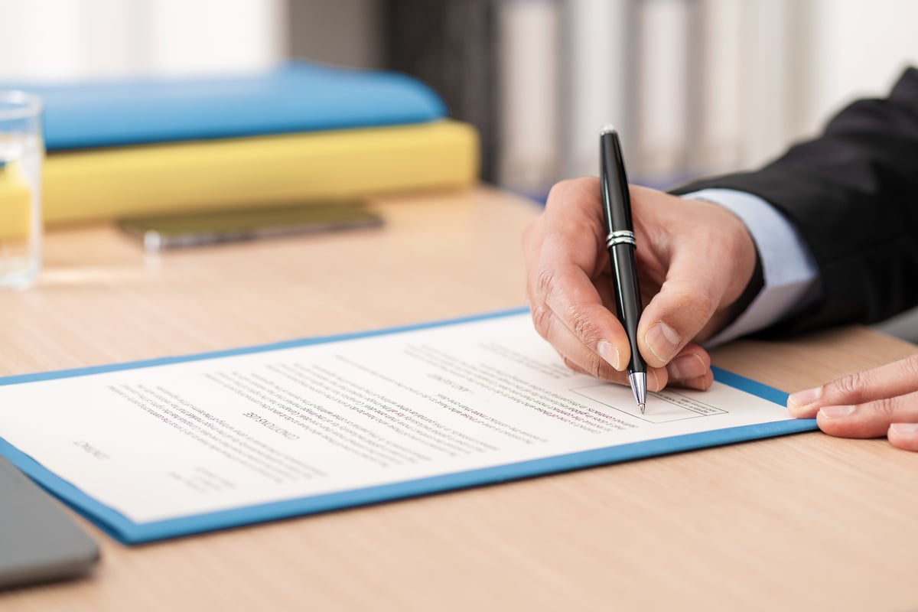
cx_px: 459
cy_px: 306
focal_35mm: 85
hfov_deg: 23.9
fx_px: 2167
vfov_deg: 16.1
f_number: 3.5
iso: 125
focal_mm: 85
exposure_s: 1/250
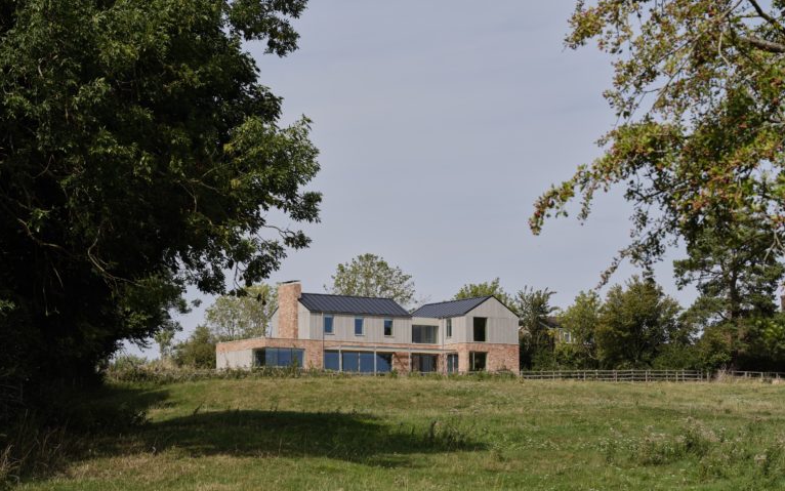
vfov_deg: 15.5
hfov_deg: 24.6
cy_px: 294
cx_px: 392
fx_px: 1797
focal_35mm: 84
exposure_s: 1/160
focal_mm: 100
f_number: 13
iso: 200
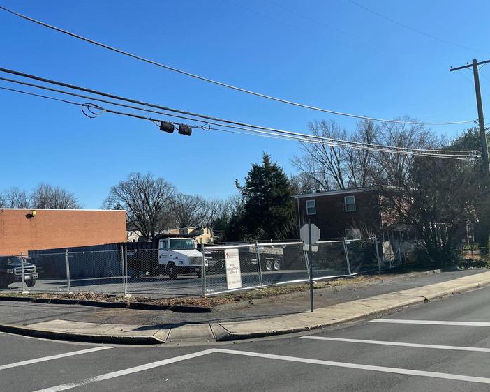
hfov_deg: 48.3
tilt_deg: +7.0
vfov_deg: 40.1
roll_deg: +3.2
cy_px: 174
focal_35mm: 37
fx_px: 537
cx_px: 163
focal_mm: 4.2
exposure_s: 1/3040
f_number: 1.6
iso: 32
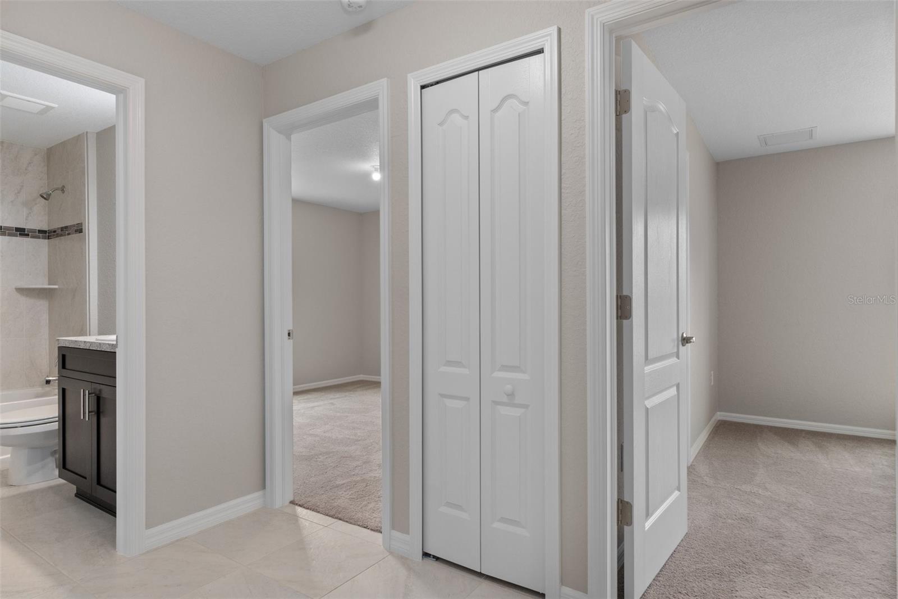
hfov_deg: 85.4
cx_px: 449
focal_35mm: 20
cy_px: 300
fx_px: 486
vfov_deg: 63.2
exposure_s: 1/2.5
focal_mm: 13
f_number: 8
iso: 320
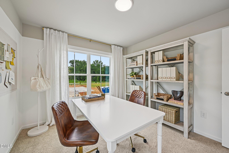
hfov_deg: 104.3
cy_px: 76
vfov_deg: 81.2
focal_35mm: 14
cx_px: 114
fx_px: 89
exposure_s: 1/40
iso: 100
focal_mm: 14
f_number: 8
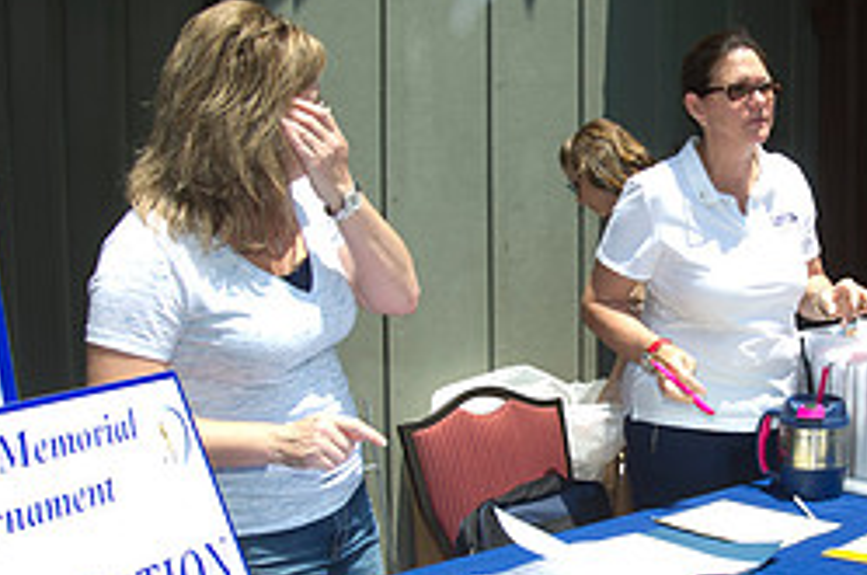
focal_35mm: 56
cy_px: 373
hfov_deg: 34.6
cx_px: 689
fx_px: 1346
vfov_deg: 24.0
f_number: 7.1
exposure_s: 1/200
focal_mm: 24
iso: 100
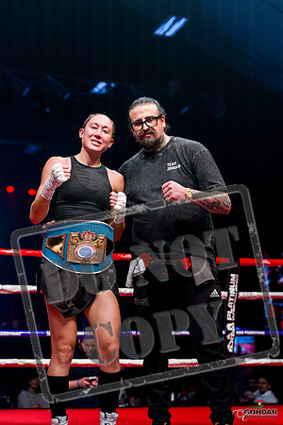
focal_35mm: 69
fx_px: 814
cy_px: 212
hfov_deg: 19.7
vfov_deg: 29.2
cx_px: 142
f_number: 2.8
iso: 3200
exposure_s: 1/1000
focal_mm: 69
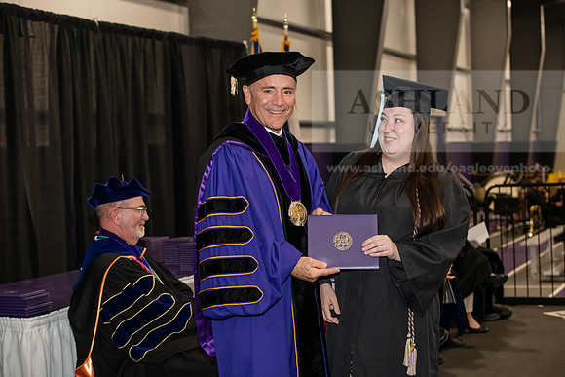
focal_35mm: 70
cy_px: 188
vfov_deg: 19.5
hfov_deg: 28.8
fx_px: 1099
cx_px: 282
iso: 2500
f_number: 5
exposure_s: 1/200
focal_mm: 70
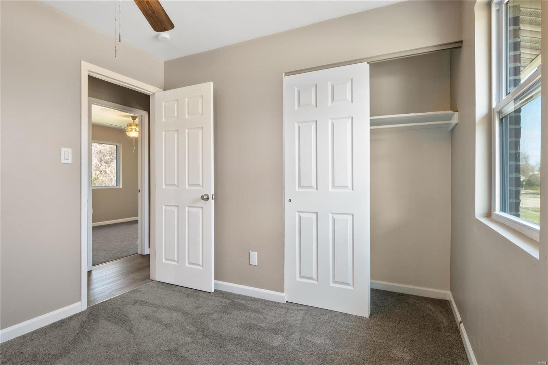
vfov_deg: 67.4
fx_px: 274
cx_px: 274
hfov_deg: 90.0
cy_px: 182
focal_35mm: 18
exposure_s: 1/10
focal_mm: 9
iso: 400
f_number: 8
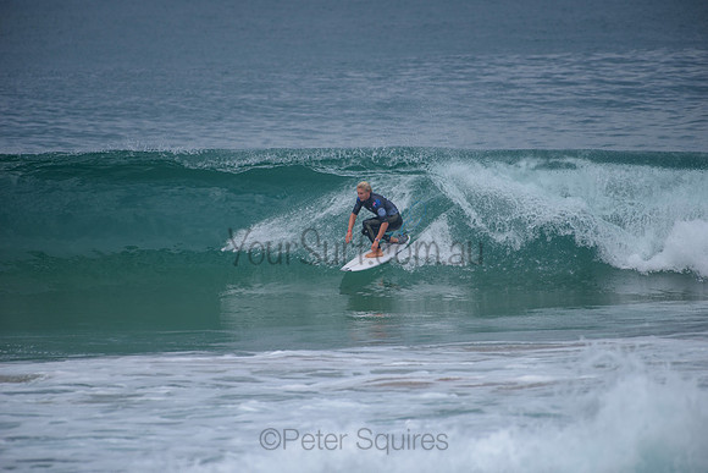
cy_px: 236
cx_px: 354
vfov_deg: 2.8
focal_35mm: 500
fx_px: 9835
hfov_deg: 4.1
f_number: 5.6
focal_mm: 500
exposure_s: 1/2000
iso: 200
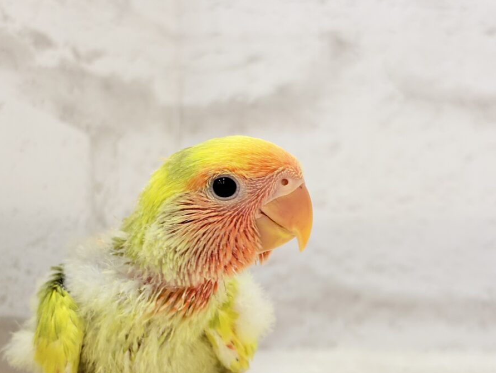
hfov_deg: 27.8
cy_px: 230
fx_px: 1003
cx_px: 233
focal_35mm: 70
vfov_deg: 21.0
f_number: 1.6
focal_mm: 5.96
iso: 100
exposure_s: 1/100
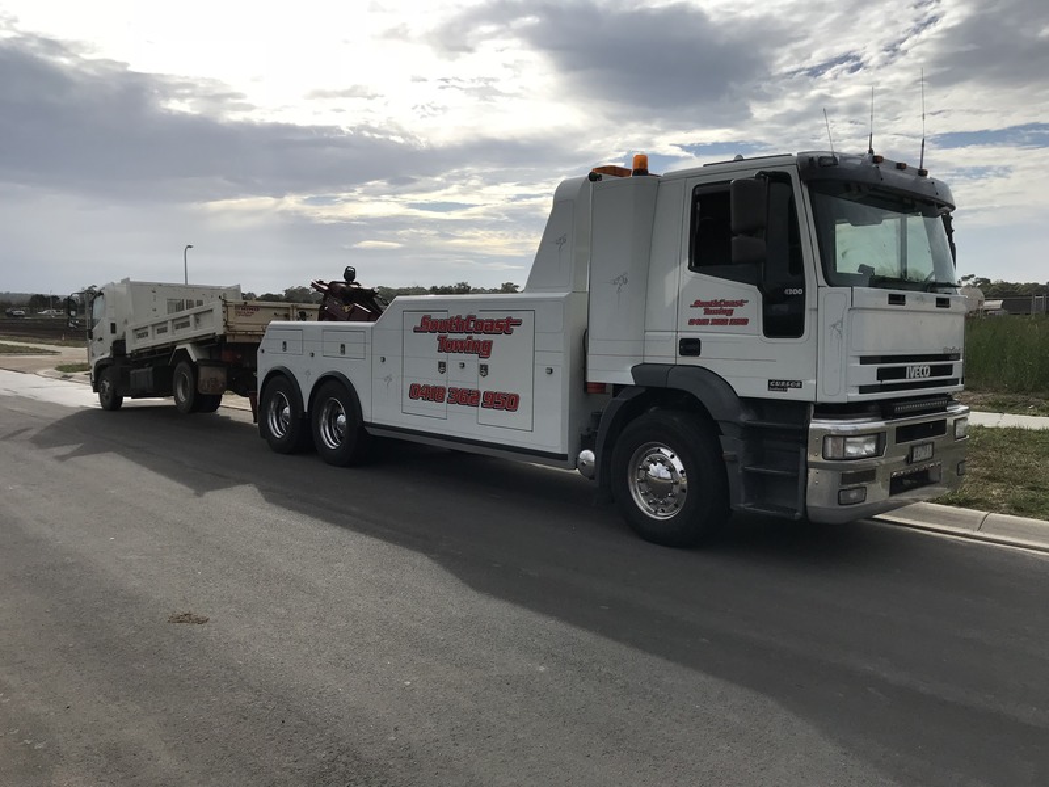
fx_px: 849
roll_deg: +0.1
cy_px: 394
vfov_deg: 49.7
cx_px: 524
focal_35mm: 28
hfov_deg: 63.4
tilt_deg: -4.0
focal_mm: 3.99
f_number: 1.8
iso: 20
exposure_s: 1/3831
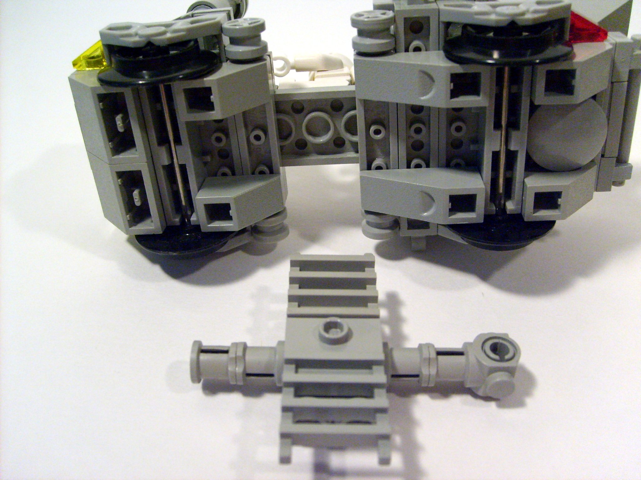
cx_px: 320
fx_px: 648
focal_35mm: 35
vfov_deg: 40.7
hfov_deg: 52.6
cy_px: 240
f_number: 2.8
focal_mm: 5.8
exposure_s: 1/60
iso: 200
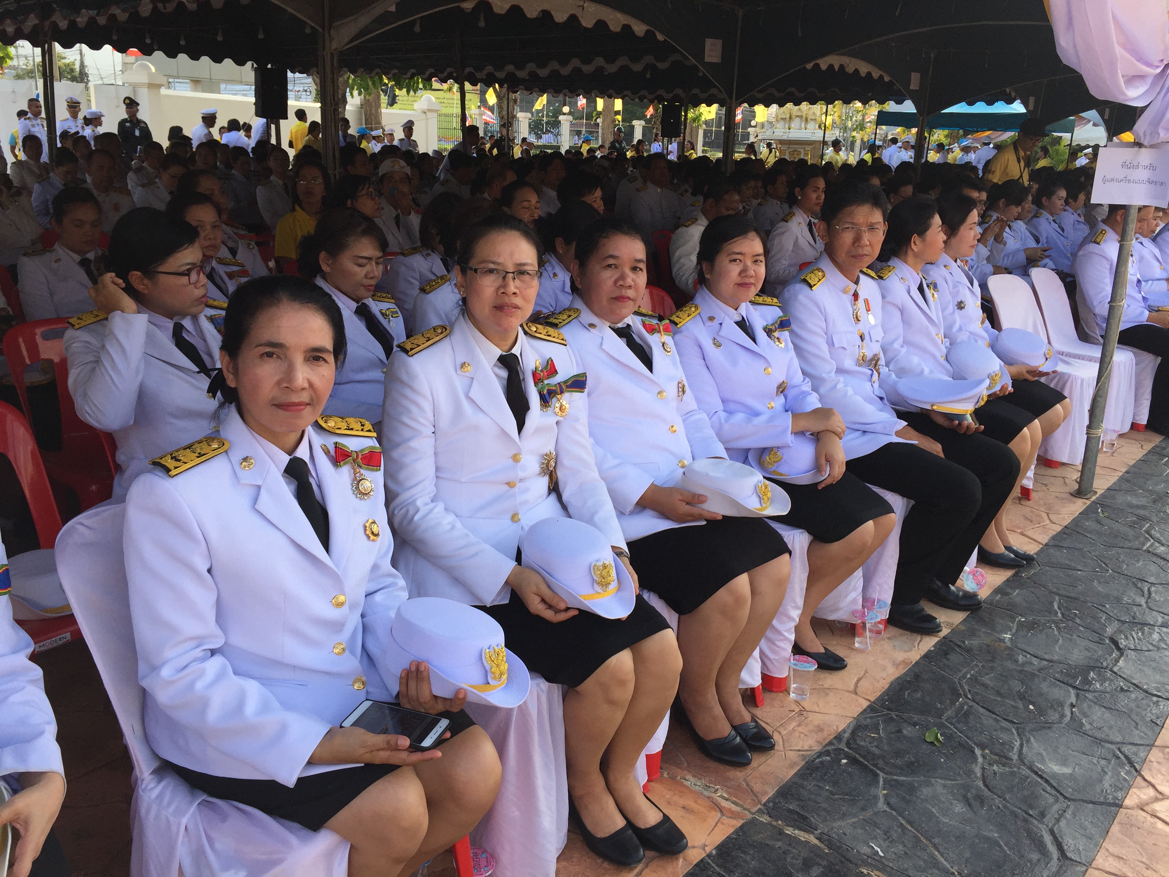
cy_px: 438
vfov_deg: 48.2
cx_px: 584
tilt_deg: -16.1
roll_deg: -2.4
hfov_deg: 61.7
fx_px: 979
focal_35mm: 29
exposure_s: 1/549
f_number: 2.2
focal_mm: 4.15
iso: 32
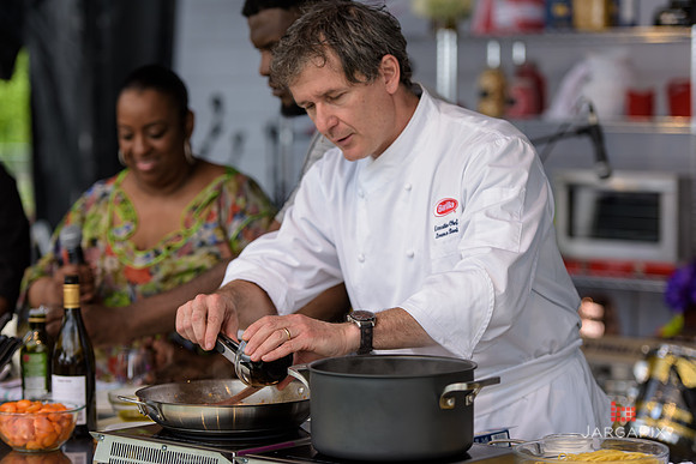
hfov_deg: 16.8
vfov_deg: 11.2
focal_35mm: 122
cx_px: 348
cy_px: 232
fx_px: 2359
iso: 250
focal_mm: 122
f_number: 3.2
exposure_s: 1/1250
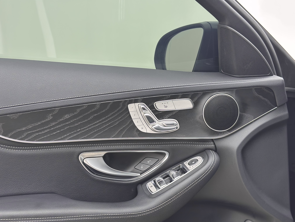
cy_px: 111
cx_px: 148
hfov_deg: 39.7
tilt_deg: -8.1
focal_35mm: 48
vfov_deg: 30.3
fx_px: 409
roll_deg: +1.5
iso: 100
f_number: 1.78
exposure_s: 1/100
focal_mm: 6.86
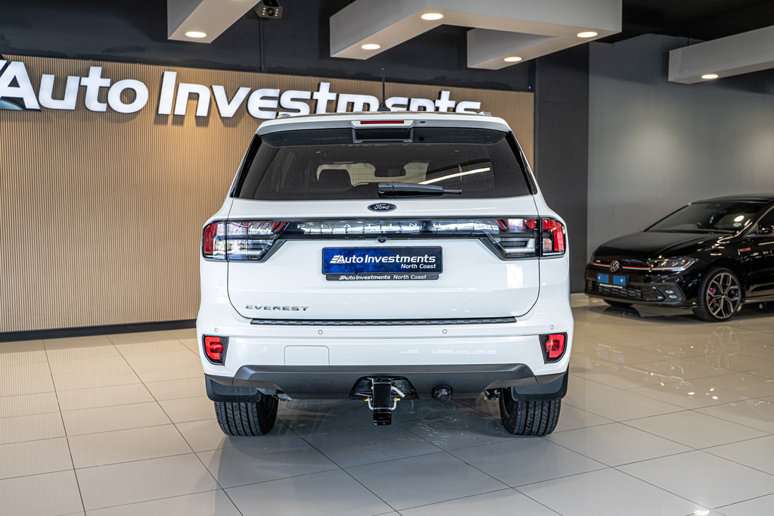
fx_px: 752
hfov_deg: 54.4
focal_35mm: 35
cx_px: 387
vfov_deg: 37.9
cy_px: 258
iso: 640
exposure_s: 1/125
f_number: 4.5
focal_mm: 35
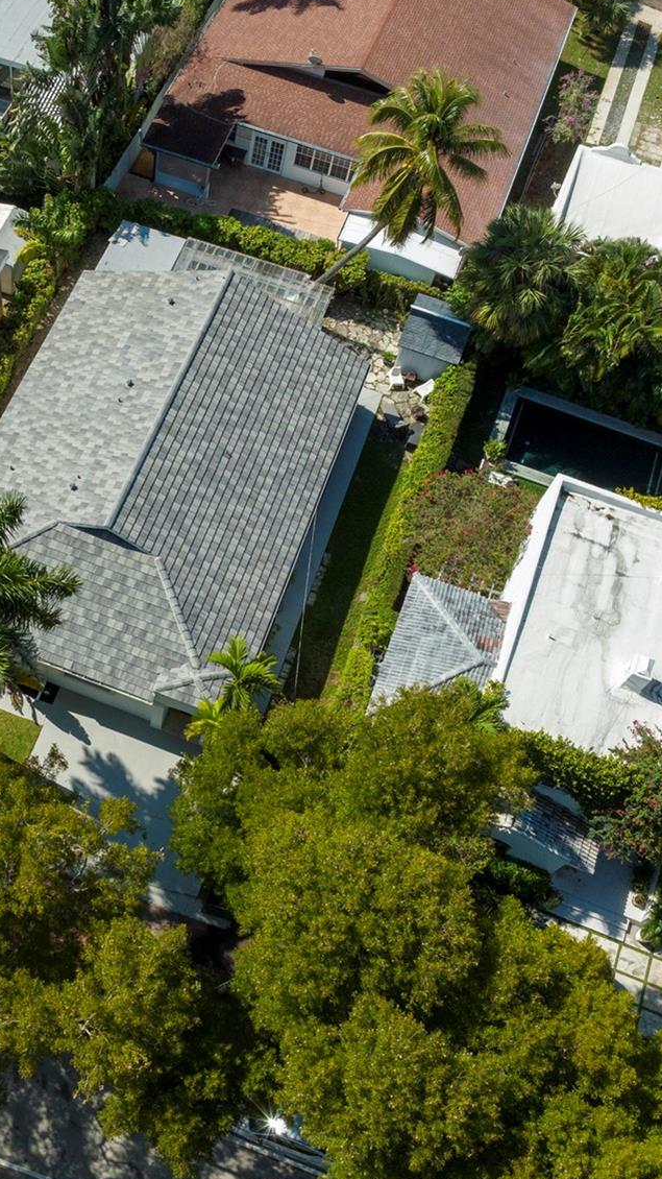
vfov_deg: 54.0
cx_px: 96
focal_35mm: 37
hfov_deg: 30.8
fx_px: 1155
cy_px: 609
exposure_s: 1/160
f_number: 7.1
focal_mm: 12.29
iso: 400
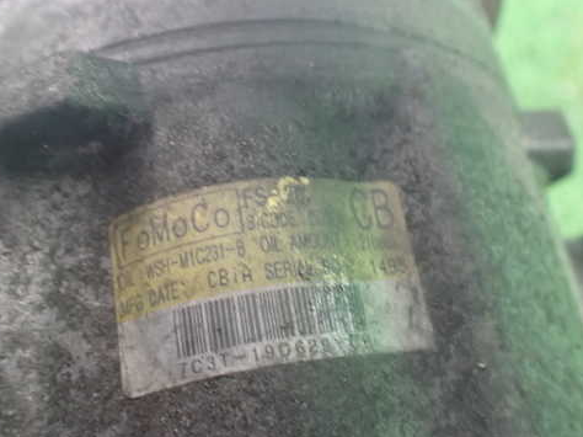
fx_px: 640
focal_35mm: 38
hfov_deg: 49.0
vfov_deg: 37.6
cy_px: 245
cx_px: 290
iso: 1250
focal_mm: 5.4
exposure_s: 1/30
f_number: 2.3
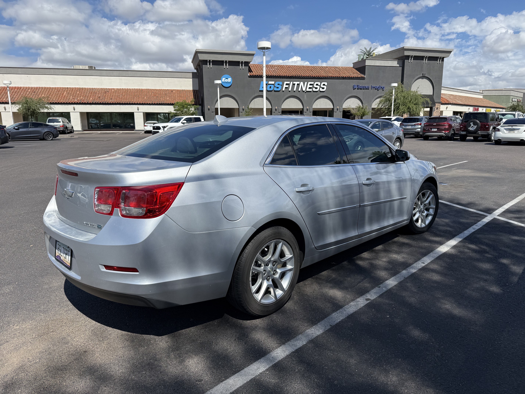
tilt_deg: -11.3
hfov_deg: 71.6
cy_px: 197
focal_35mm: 24
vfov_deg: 56.8
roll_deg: +0.2
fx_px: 364
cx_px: 262
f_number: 1.78
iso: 80
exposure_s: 1/5319
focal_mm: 6.76
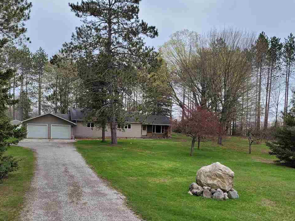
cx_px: 162
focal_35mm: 35
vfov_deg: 40.3
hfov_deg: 52.5
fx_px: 298
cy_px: 142
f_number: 1.8
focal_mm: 5.4
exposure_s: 1/1221
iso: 40
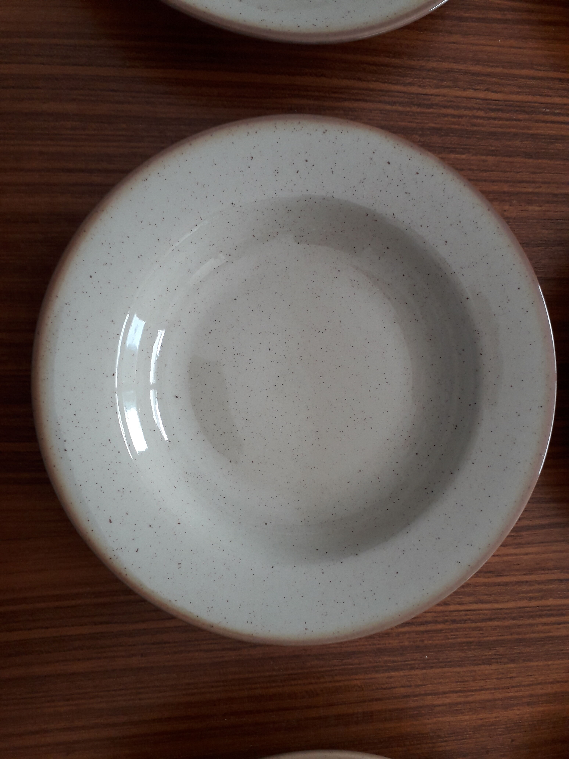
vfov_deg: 65.3
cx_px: 284
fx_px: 592
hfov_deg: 51.4
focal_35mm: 27
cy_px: 380
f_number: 1.9
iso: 64
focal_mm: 3.6
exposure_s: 1/50
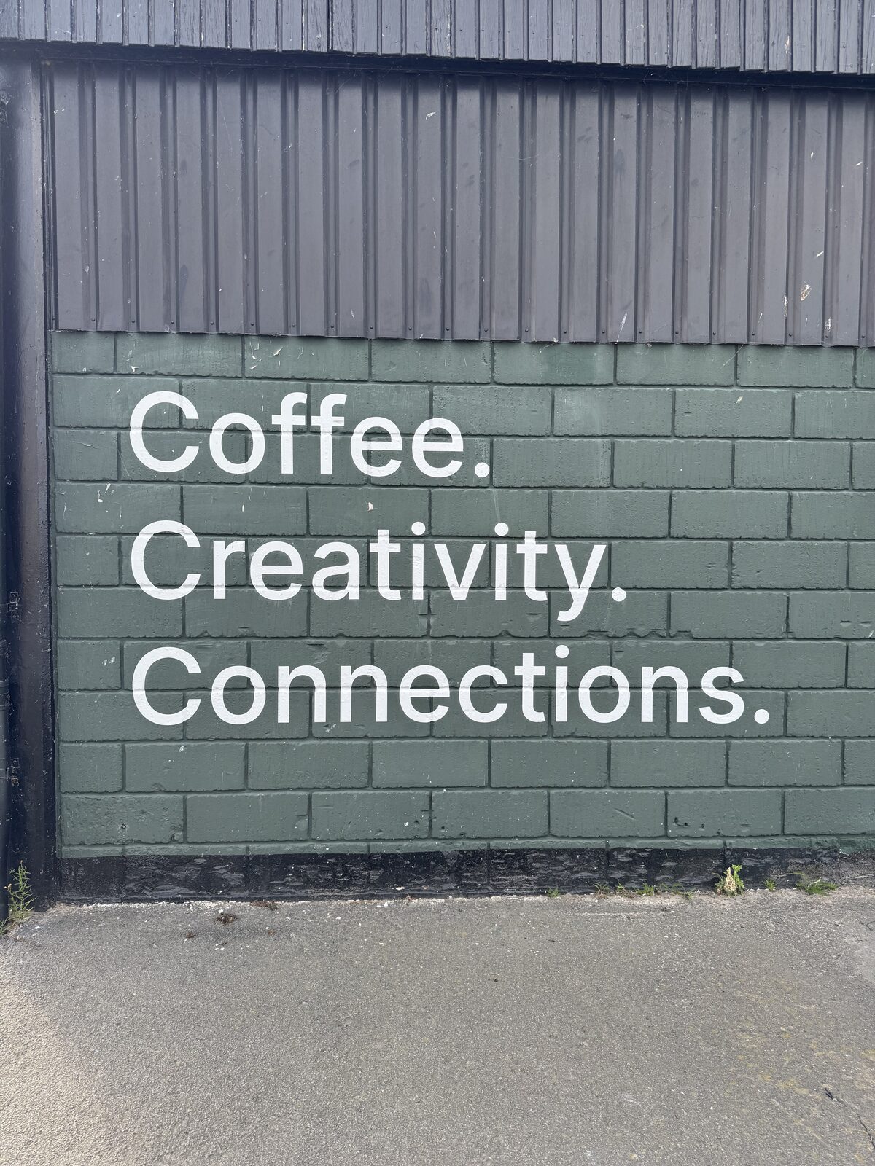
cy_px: 583
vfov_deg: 71.6
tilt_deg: -2.3
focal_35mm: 24
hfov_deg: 56.8
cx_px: 438
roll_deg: -0.1
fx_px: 809
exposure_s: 1/765
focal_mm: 6.76
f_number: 1.78
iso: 80
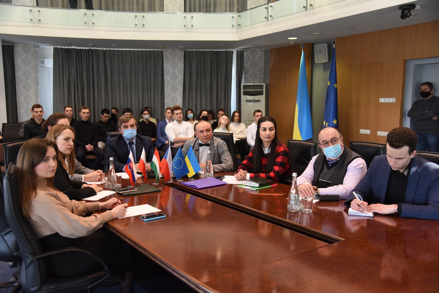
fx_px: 390
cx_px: 220
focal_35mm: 32
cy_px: 146
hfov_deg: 58.7
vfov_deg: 41.2
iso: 2000
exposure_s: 1/320
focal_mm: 32
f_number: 4
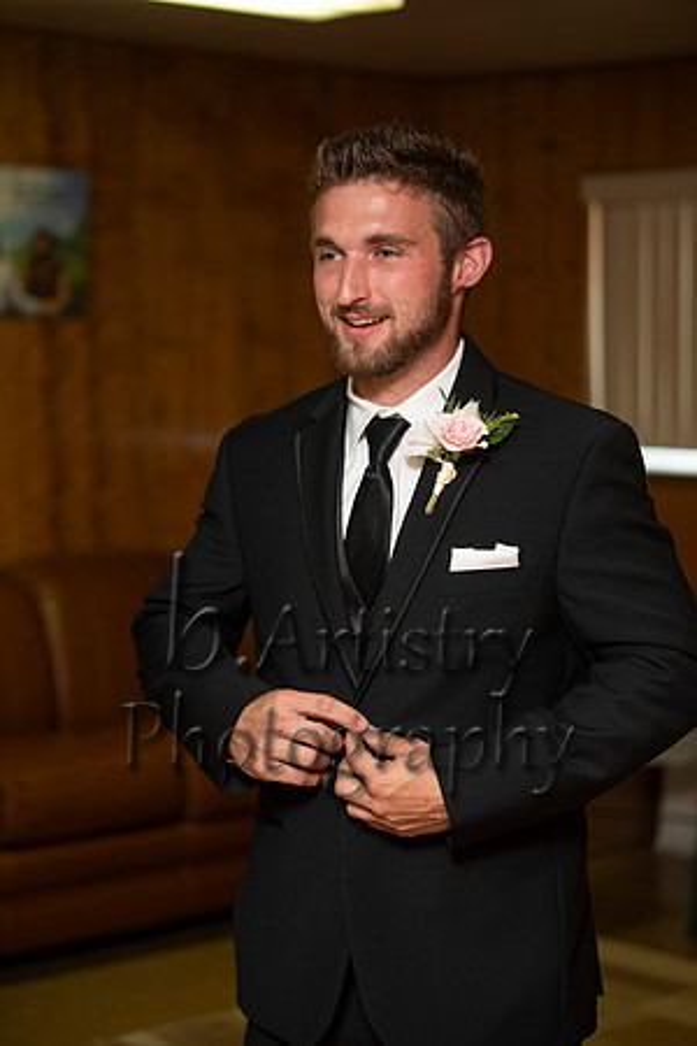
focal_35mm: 80
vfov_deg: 25.4
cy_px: 523
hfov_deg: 17.1
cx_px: 348
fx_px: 2323
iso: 400
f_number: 2.8
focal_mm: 80
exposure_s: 1/160
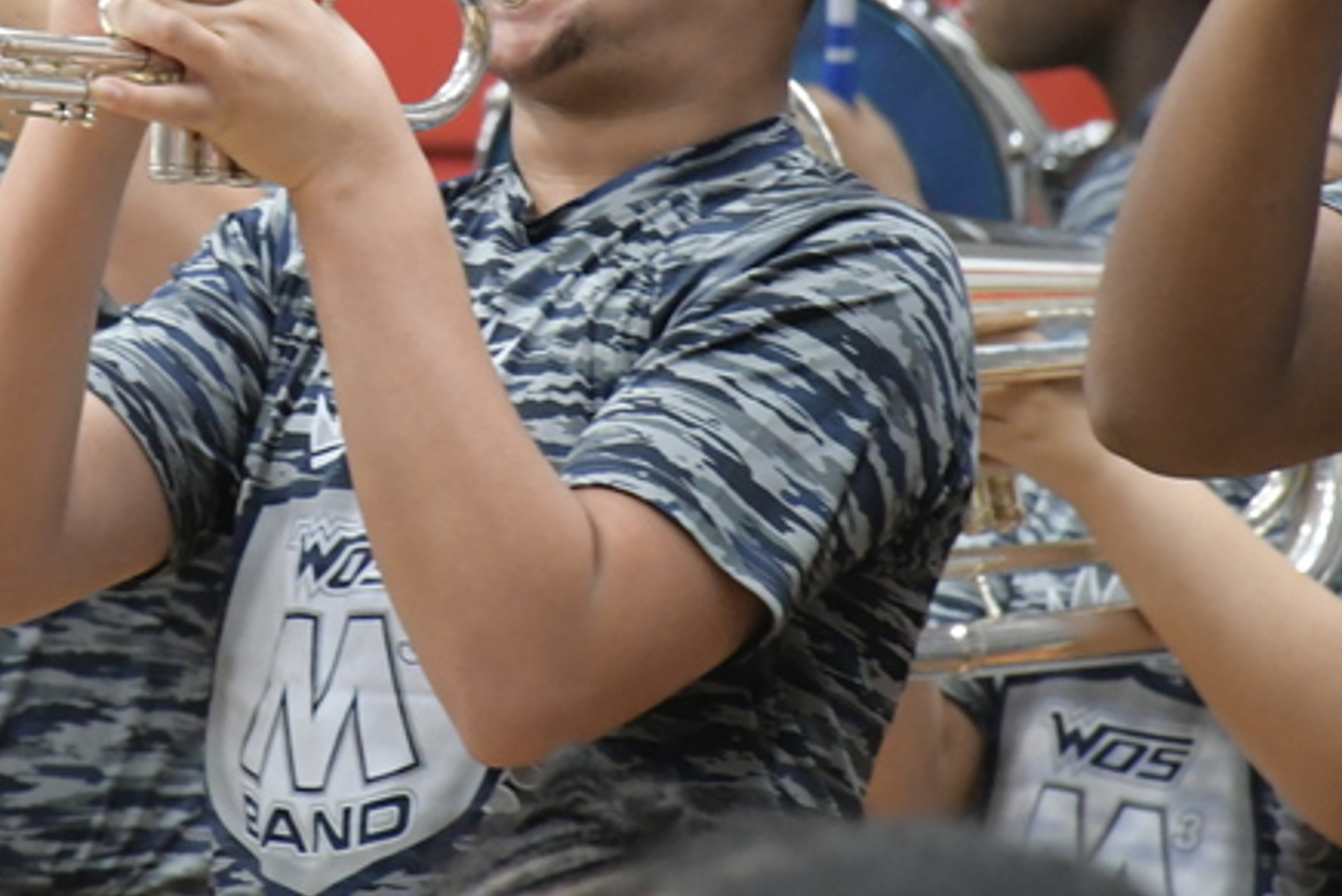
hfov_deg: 4.2
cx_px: 126
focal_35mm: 493
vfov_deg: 2.8
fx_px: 18383
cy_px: -42
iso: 4000
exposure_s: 1/250
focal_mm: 140
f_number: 5.6
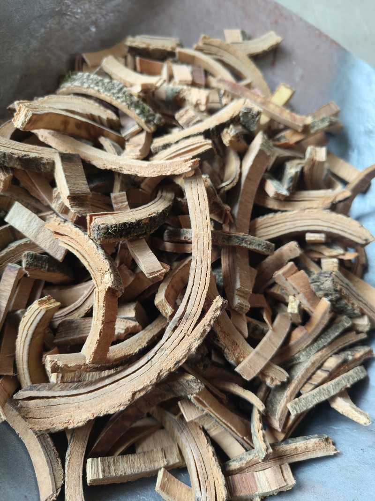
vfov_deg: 71.6
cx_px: 188
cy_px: 250
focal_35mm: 24
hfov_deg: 56.8
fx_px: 347
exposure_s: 1/50
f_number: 1.8
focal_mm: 5.59
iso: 200
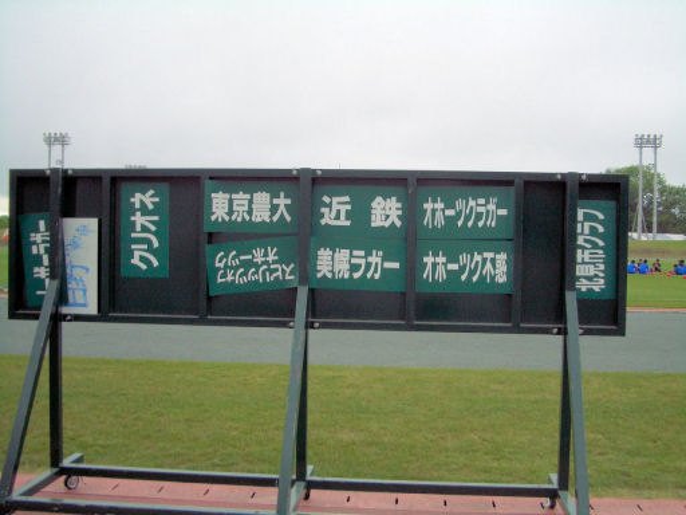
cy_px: 258
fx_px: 813
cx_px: 343
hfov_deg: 45.8
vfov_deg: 35.1
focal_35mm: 41
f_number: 2.8
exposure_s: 1/250
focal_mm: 6.8
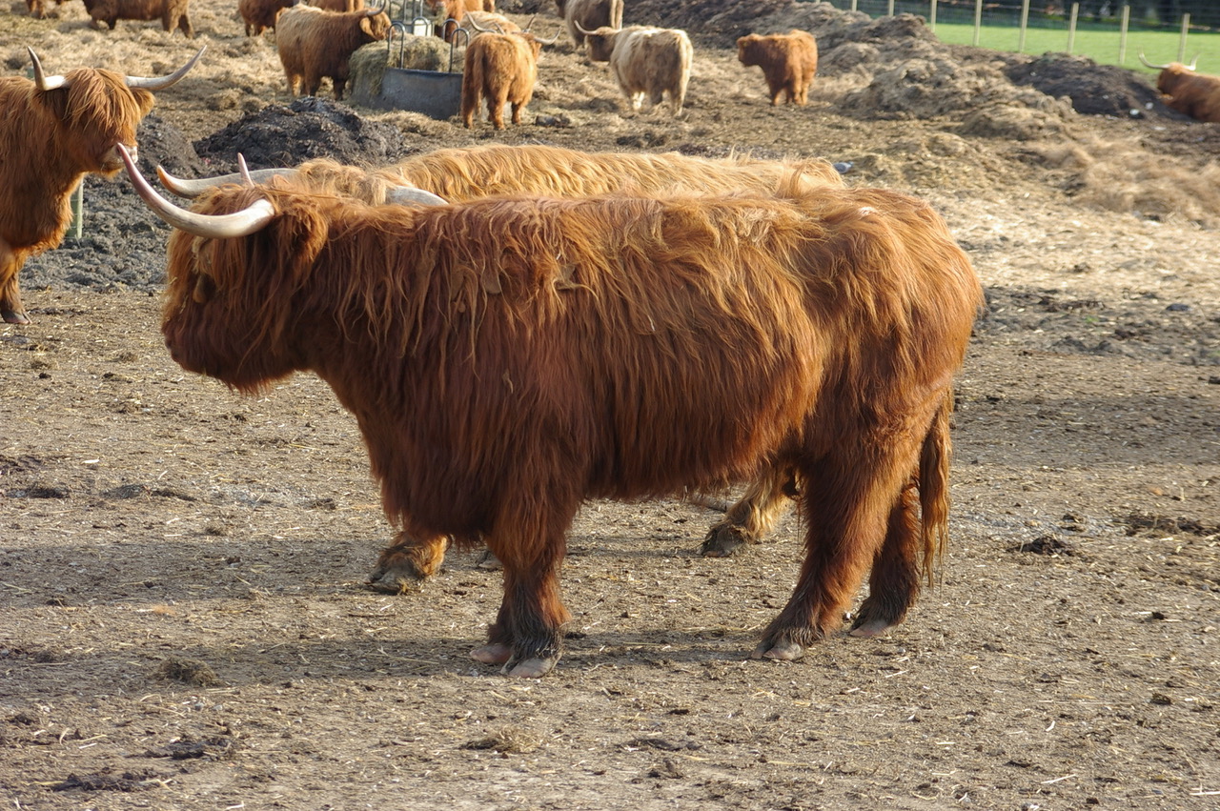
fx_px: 3555
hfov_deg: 19.5
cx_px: 610
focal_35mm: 105
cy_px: 406
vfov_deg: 13.0
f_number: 5.6
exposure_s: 1/125
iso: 200
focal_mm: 70
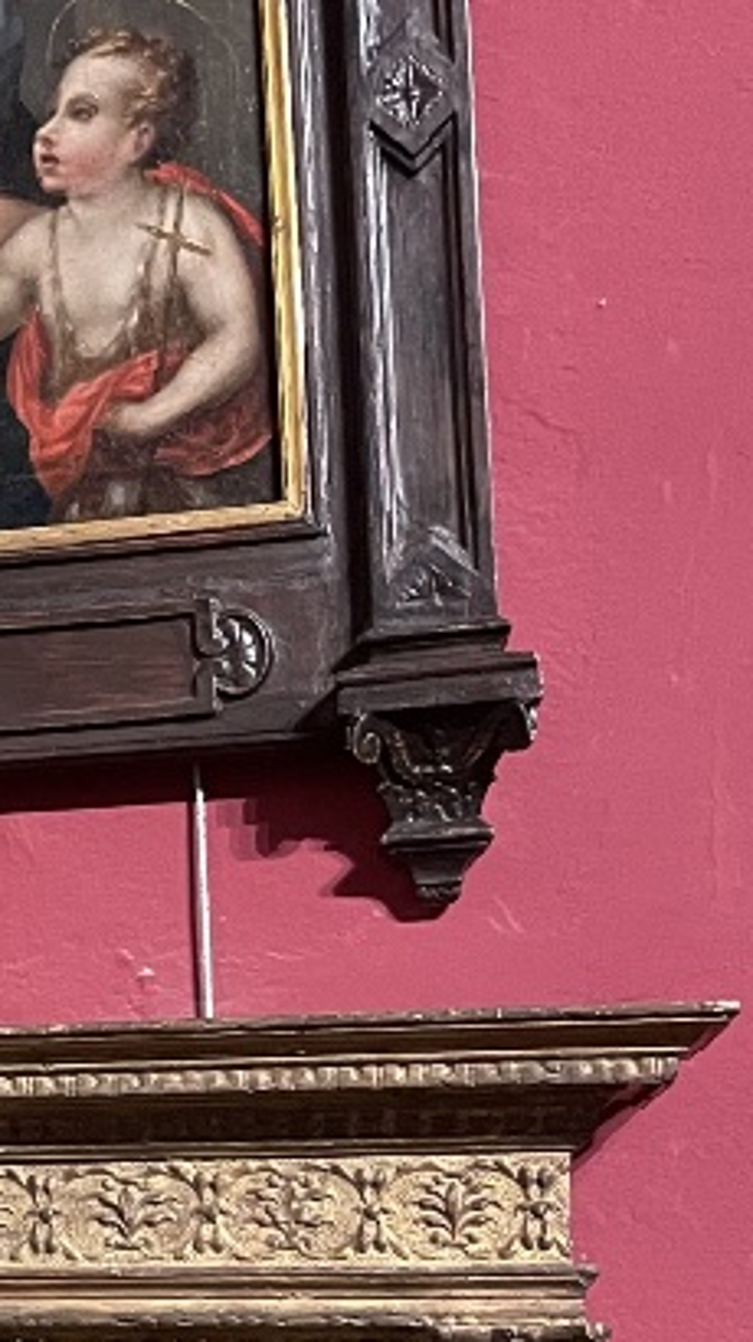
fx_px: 2952
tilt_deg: +7.7
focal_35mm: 83
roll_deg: +0.6
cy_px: 1191
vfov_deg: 24.9
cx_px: -684
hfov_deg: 12.9
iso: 320
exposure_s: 1/50
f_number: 1.6
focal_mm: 4.2
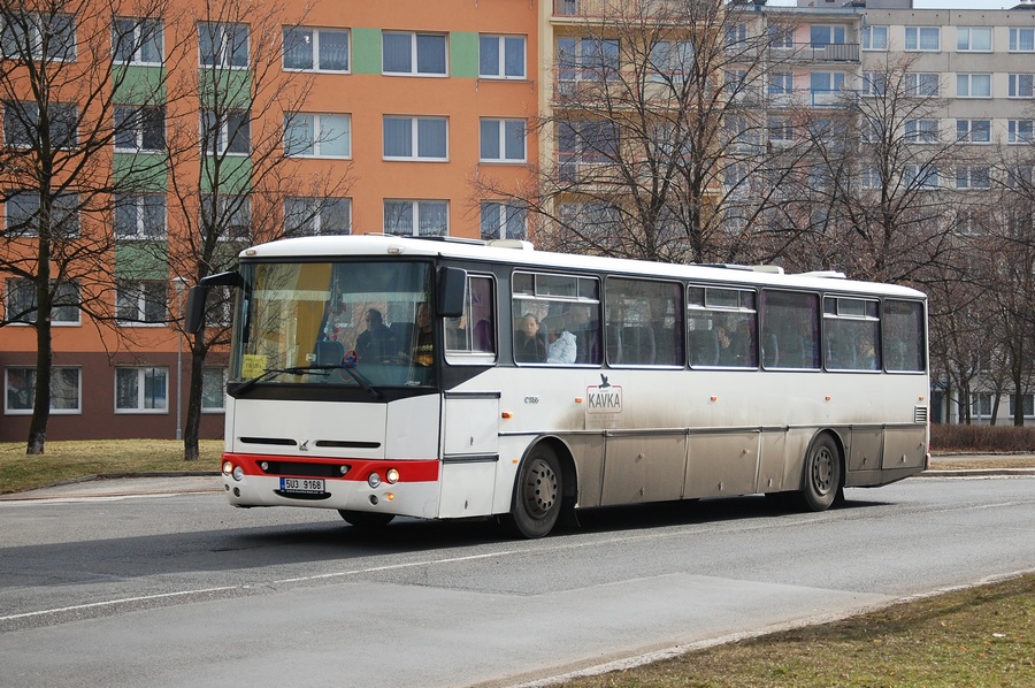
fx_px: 2154
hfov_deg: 27.0
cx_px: 518
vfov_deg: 18.1
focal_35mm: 75
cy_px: 344
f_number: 5
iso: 360
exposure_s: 1/1000
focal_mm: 50
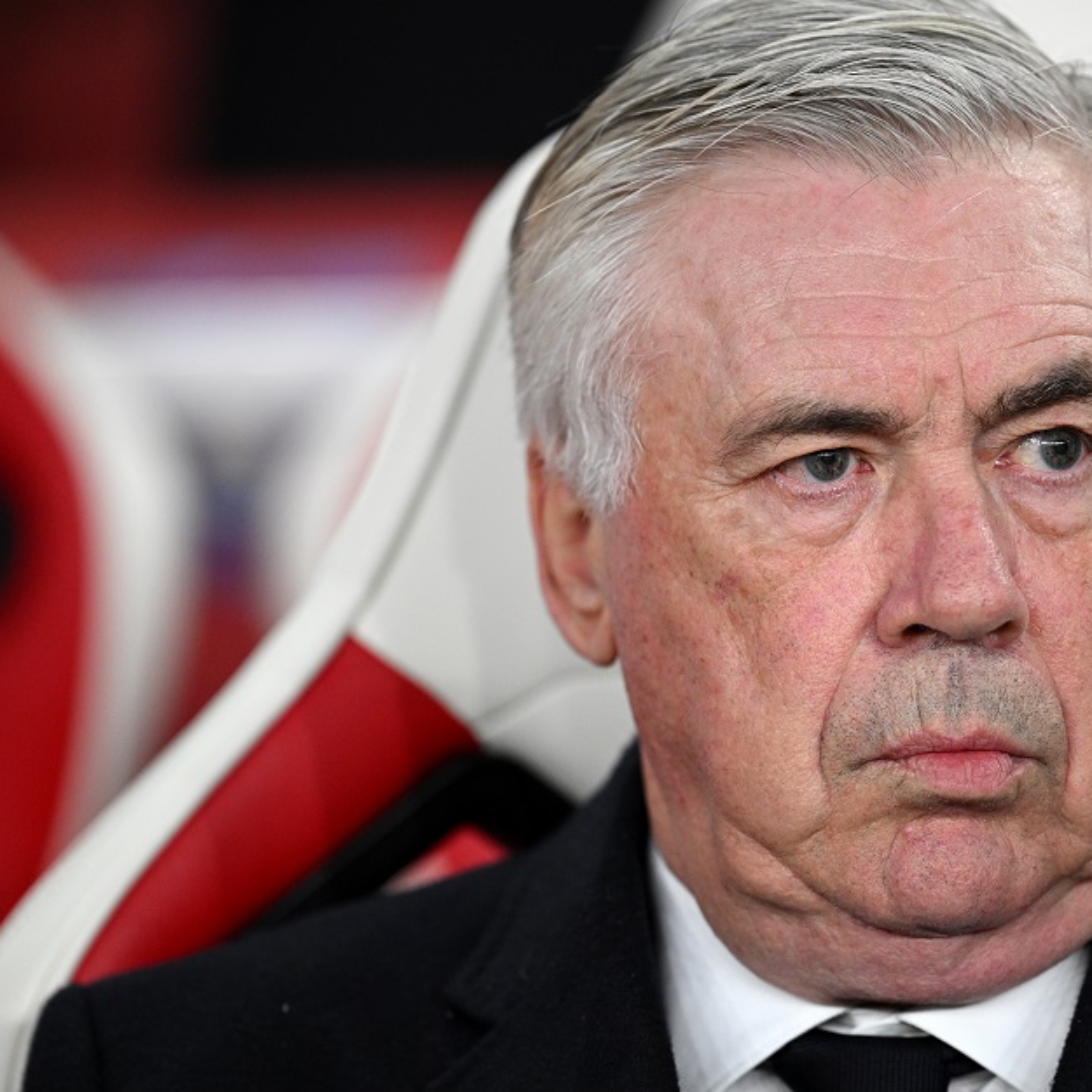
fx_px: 19416
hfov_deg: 3.2
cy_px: 519
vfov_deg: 3.2
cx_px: 839
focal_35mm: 544
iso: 1600
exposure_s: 1/800
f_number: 2.8
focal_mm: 400
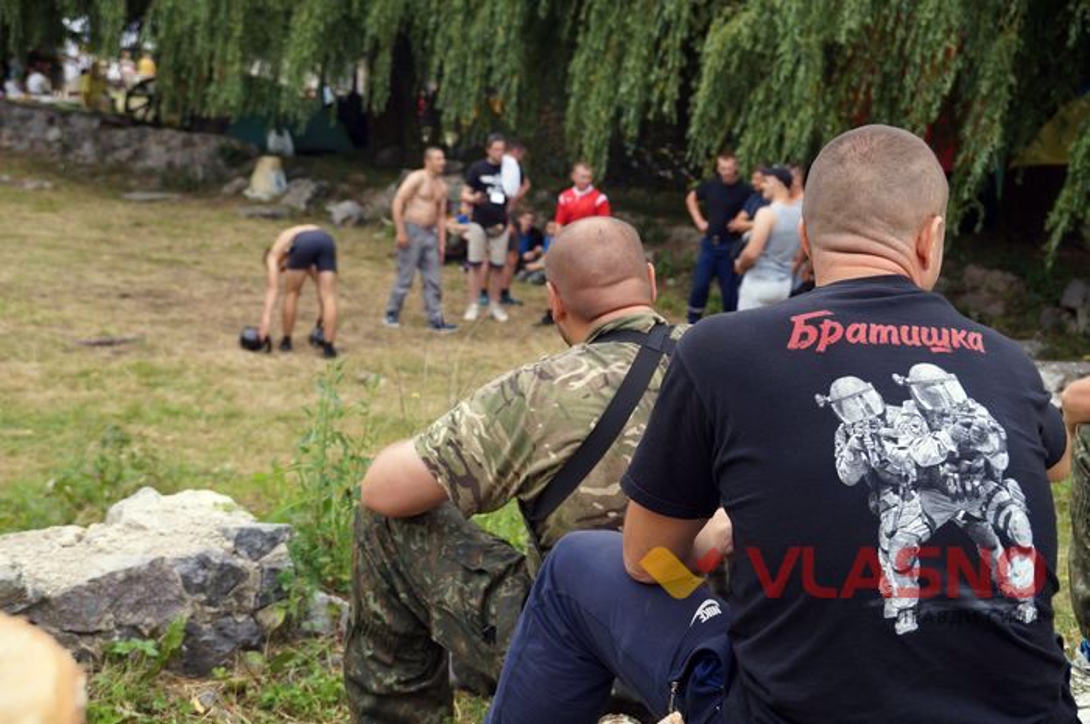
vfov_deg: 25.7
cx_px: 545
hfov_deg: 37.9
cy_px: 362
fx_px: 1588
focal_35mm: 52
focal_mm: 35
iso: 100
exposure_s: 1/200
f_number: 5
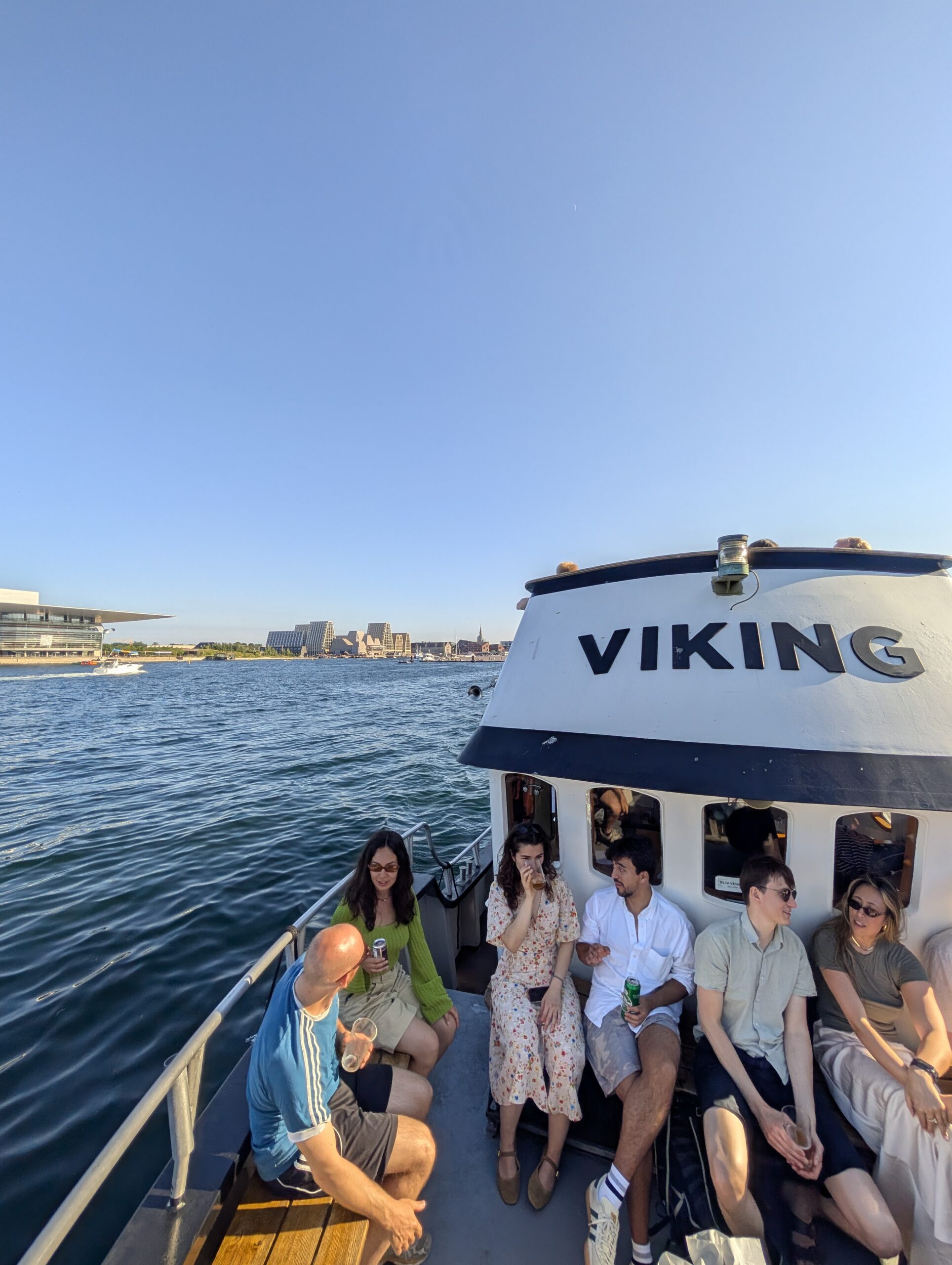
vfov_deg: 110.5
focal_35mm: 12
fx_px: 439
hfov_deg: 94.6
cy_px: 632
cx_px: 476
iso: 48
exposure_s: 1/2169
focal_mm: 2.02
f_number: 1.7
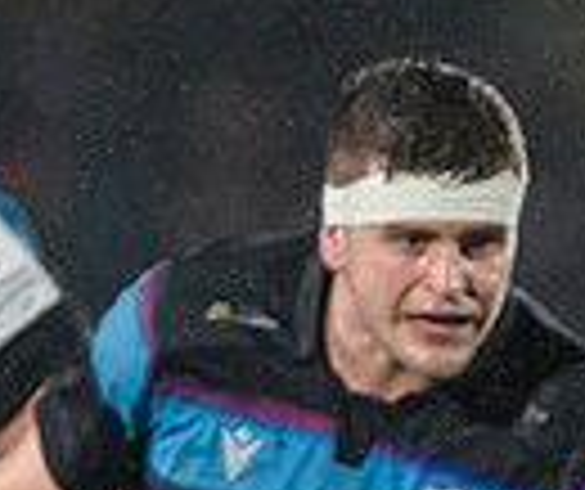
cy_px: 1019
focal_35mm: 2305
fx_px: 40668
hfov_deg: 0.8
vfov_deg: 0.7
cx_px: 1013
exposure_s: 1/2000
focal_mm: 400
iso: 4000
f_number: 3.2
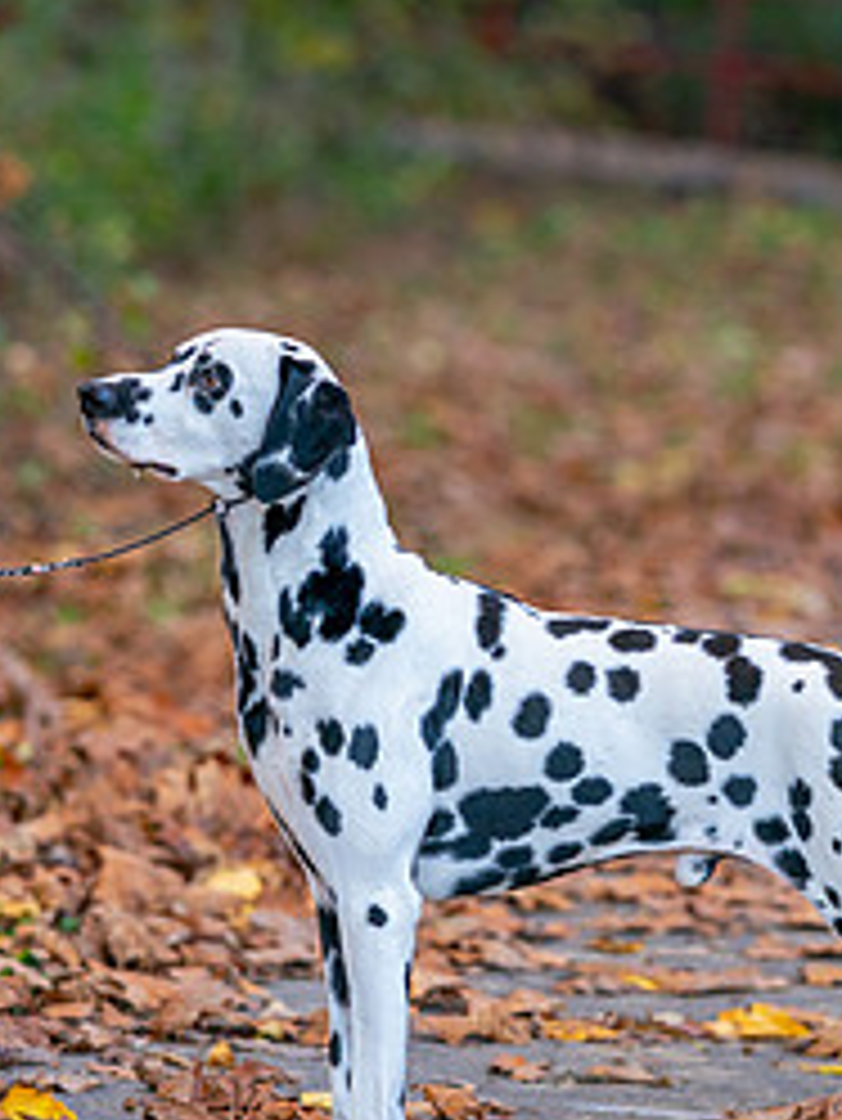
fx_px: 8846
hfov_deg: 5.4
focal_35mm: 273
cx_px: 410
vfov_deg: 7.3
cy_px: 529
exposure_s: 1/400
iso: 800
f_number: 2.8
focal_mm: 122
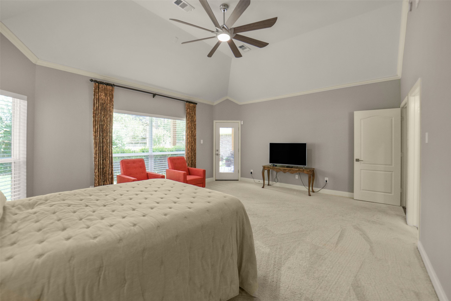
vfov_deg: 81.2
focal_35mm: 14
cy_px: 150
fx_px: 175
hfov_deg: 104.2
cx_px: 226
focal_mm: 14
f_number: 5
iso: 500
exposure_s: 1/60
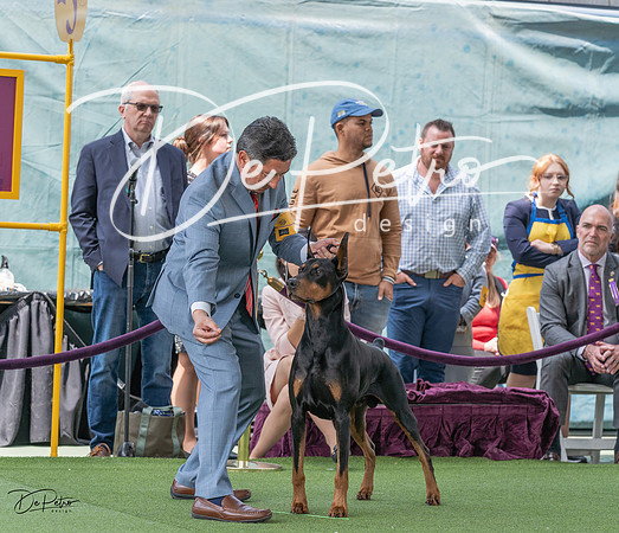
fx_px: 2867
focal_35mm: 152
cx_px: 329
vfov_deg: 10.6
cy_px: 241
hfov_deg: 12.3
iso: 500
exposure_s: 1/800
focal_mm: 118
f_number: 4.5
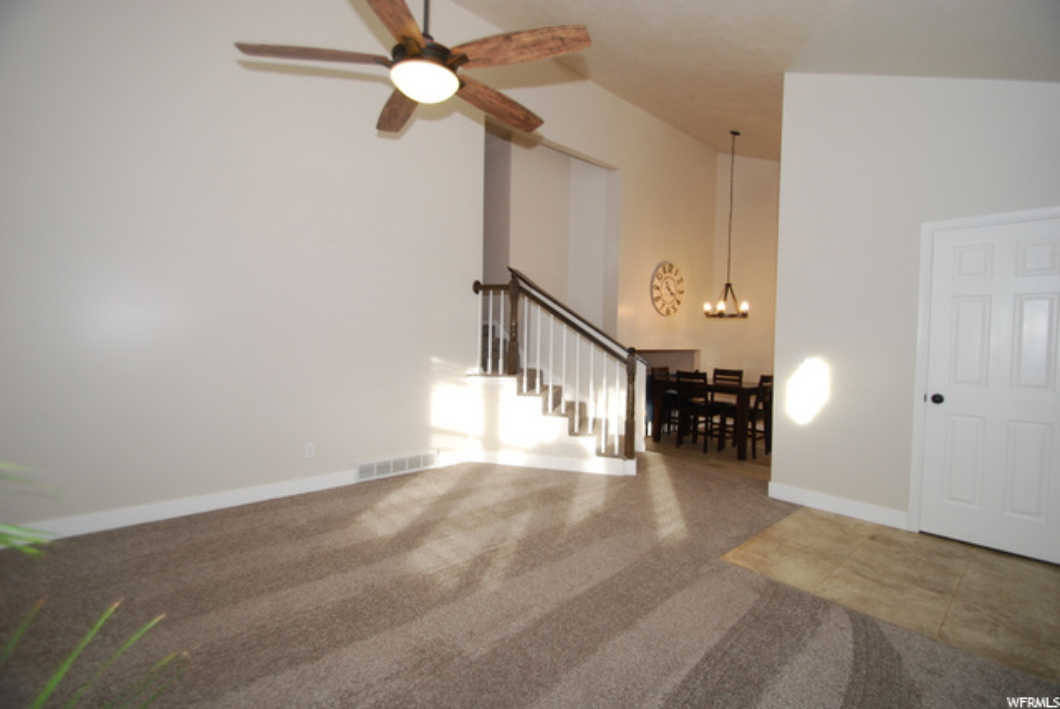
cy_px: 354
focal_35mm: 15
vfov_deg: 77.4
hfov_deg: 100.3
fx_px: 442
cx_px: 530
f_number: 4
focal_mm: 10
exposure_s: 1/60
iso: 280
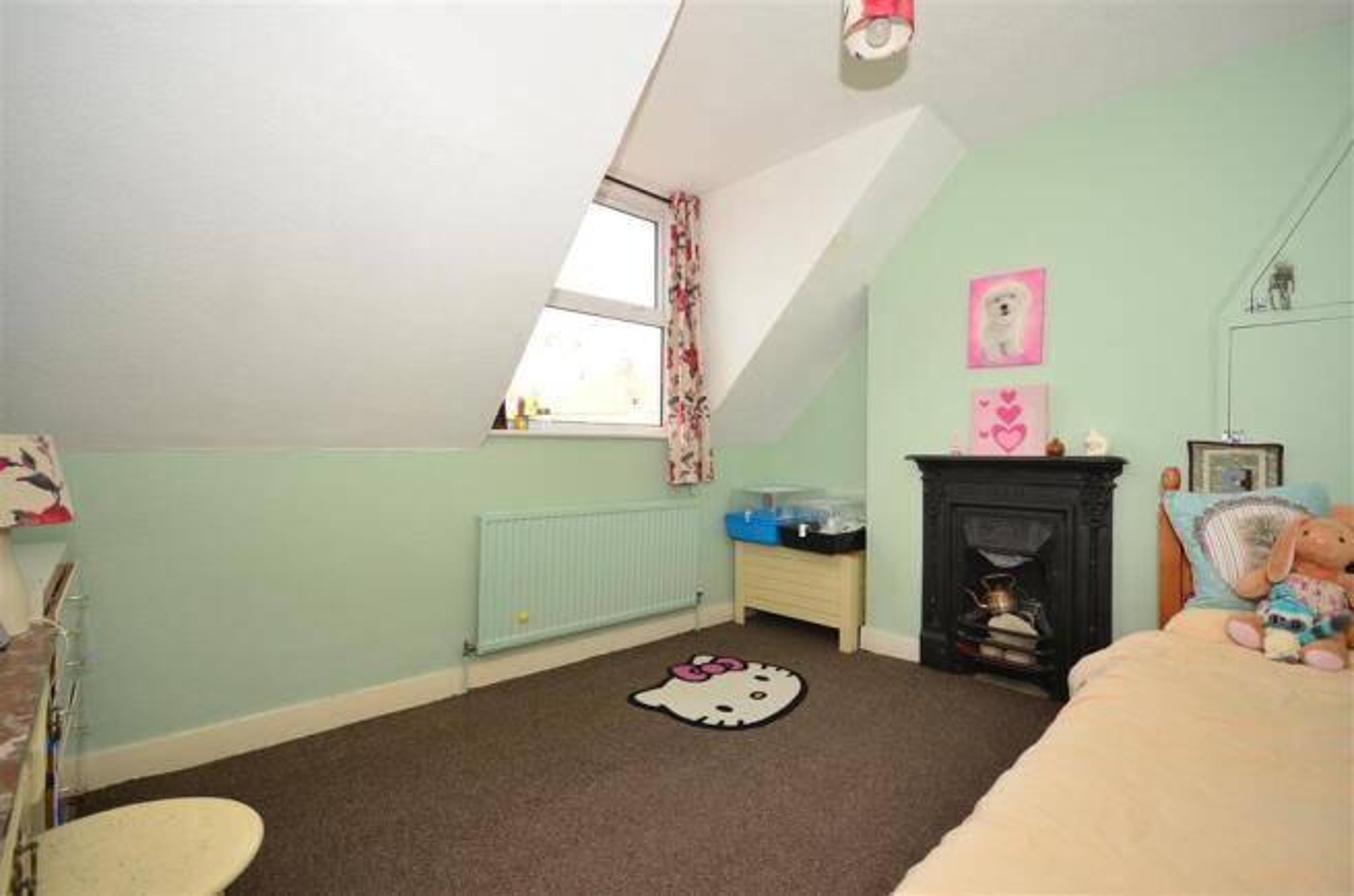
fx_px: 647
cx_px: 677
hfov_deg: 92.6
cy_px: 448
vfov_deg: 69.4
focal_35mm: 17
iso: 200
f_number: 5.6
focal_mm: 11.5
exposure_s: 1/125
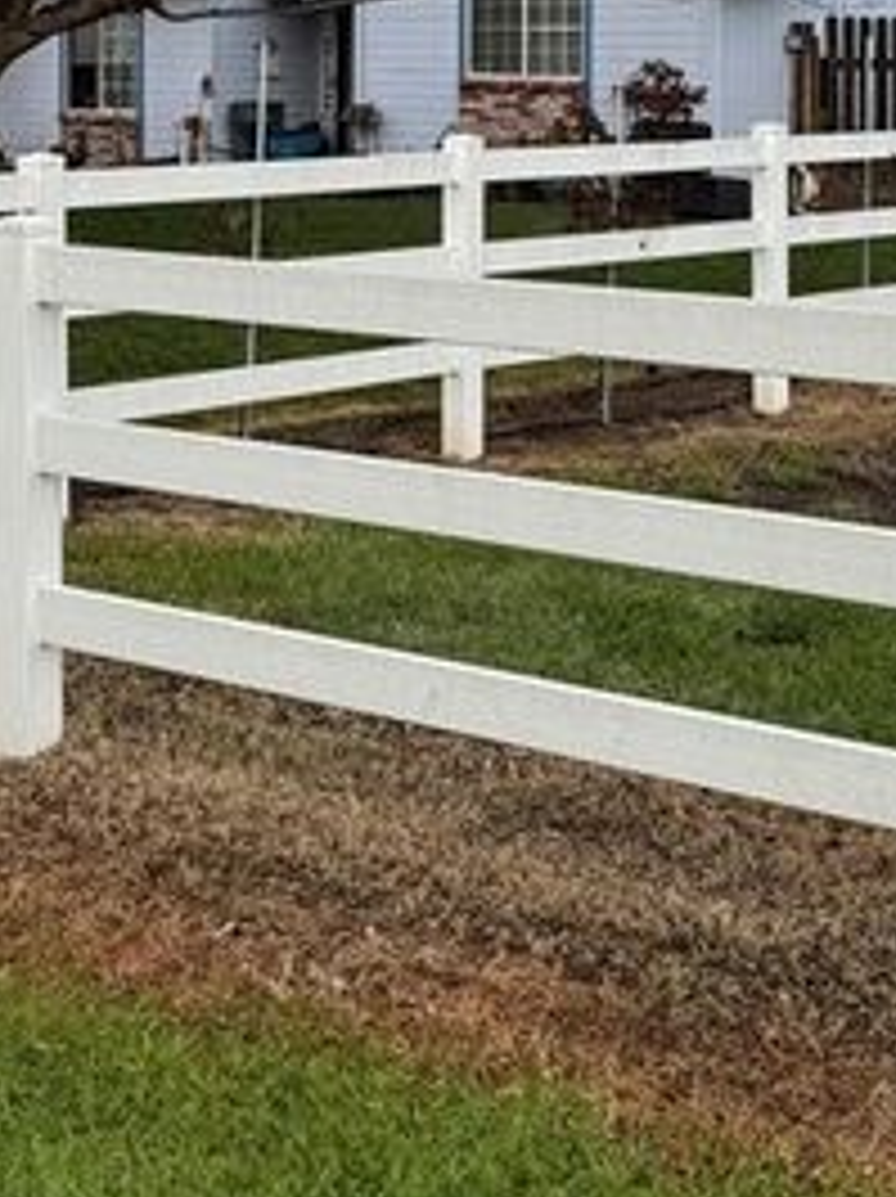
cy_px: 106
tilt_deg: -1.6
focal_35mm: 77
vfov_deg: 24.6
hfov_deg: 19.0
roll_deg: -0.1
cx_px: 207
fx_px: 2662
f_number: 1.78
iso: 80
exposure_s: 1/1721
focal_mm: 6.76
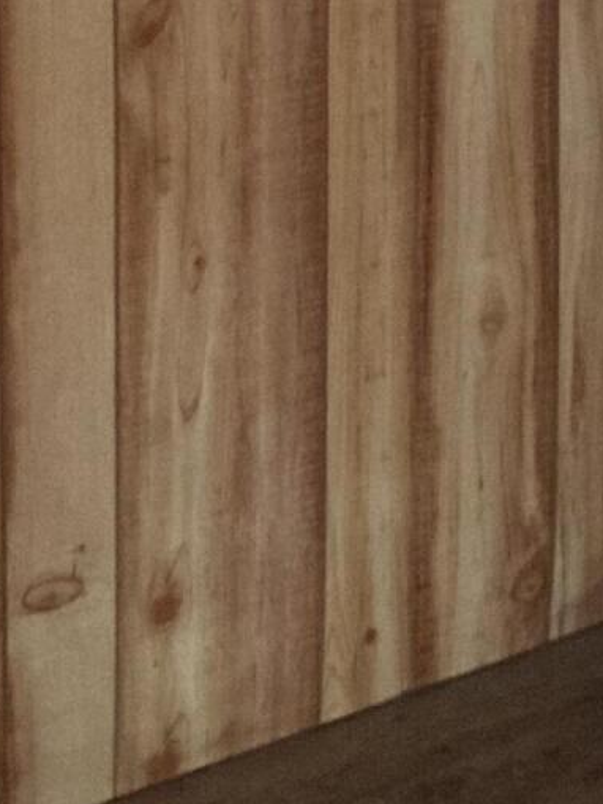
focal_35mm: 110
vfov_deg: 16.8
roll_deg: -1.1
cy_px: -270
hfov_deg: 13.3
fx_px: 2554
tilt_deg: -6.5
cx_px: 581
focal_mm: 3.99
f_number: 1.8
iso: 400
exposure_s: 1/35
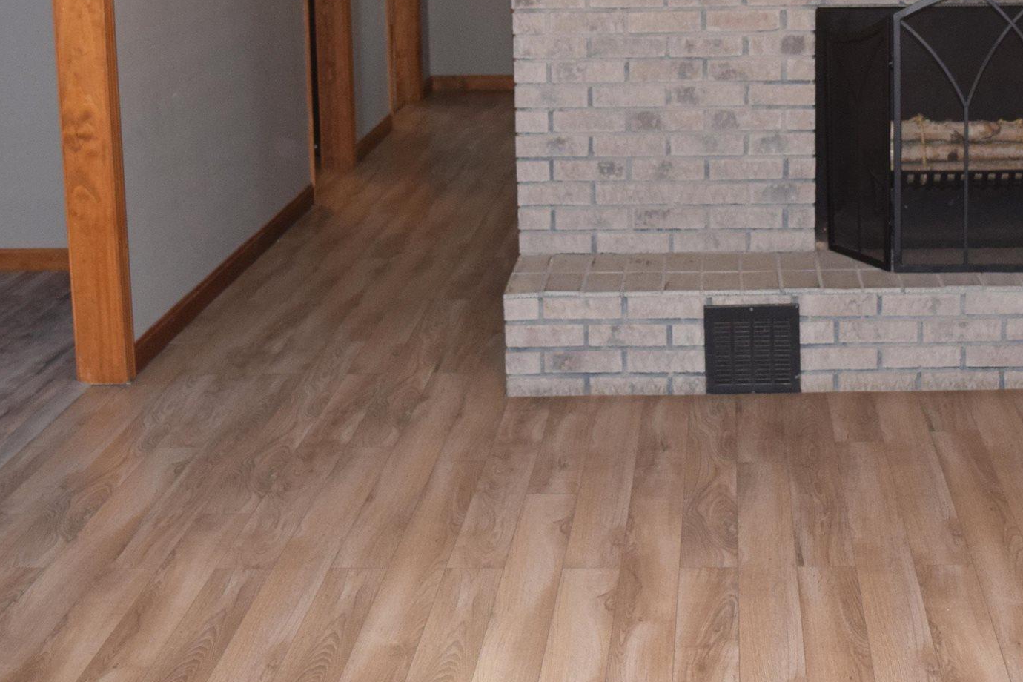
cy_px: 85
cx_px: 672
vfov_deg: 19.1
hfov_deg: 28.6
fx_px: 1992
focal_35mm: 70
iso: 800
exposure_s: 1/80
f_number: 4.5
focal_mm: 21
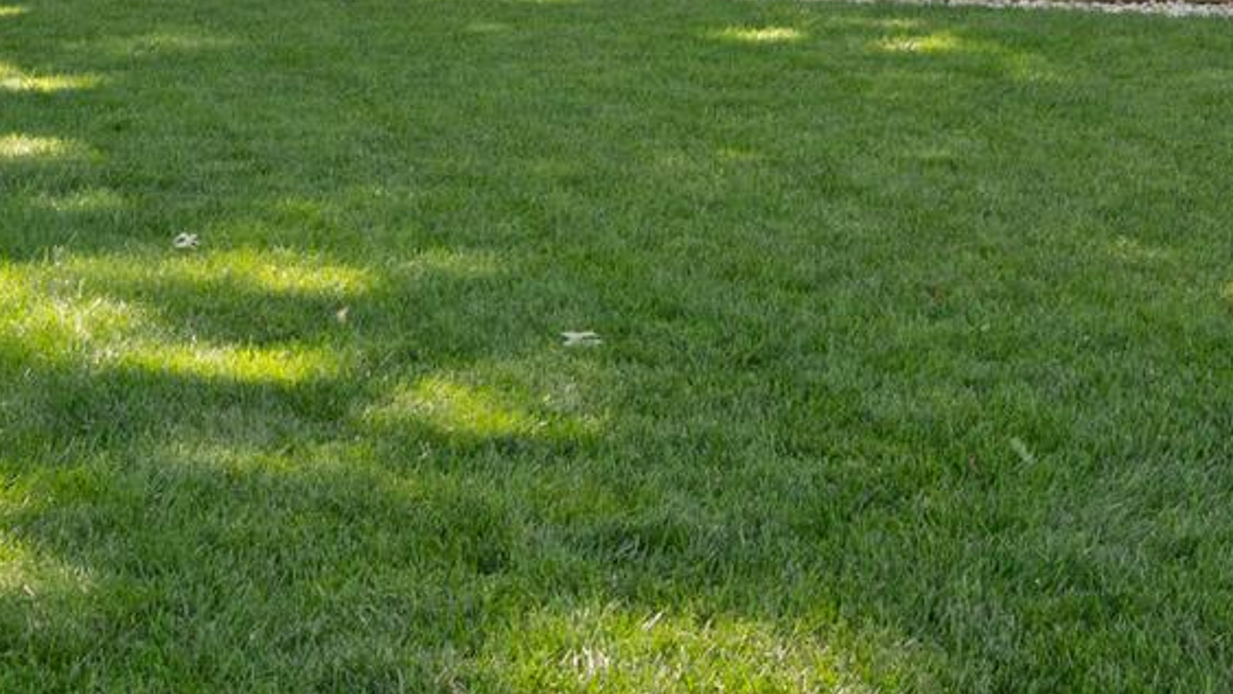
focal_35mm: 99
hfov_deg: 21.6
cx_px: 583
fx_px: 3237
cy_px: -187
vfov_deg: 11.9
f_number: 11
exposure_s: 1/8
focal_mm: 26
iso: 160
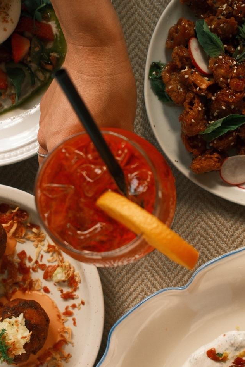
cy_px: 199
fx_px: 775
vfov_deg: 26.6
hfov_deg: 18.0
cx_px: 113
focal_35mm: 76
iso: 125
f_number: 3.6
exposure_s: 1/80
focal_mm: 26.4
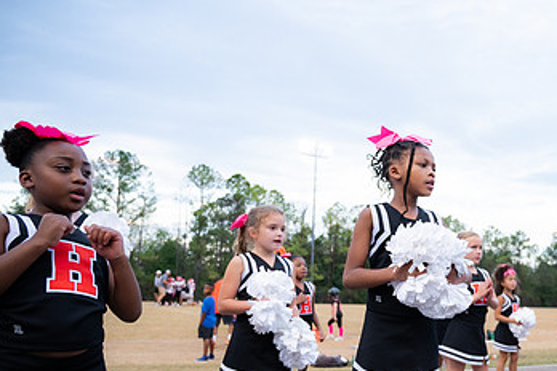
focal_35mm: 40
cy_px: 241
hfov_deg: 46.7
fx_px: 619
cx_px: 416
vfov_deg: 33.2
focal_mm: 24
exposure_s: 1/400
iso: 1250
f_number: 4
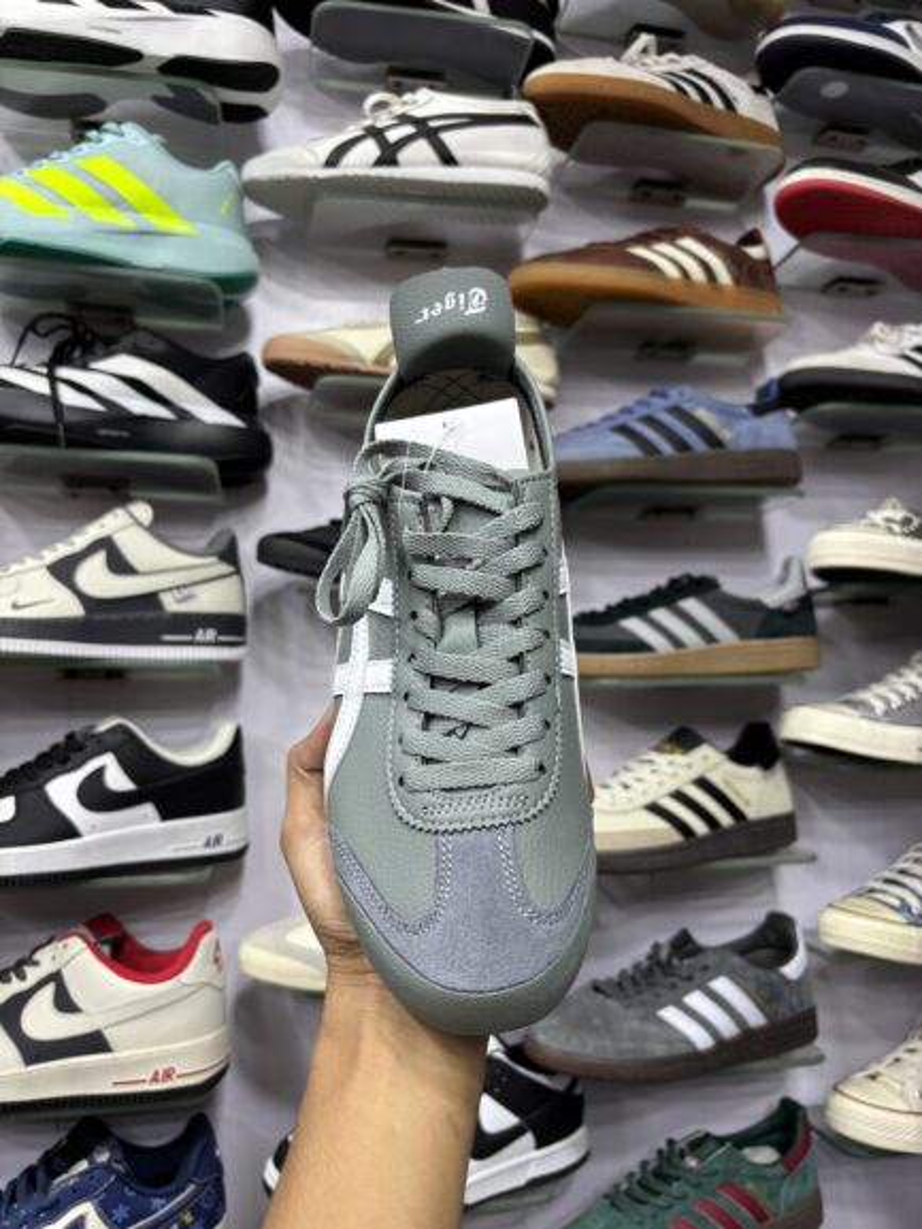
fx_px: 923
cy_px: 614
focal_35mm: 26
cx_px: 461
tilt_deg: +6.4
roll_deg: -0.3
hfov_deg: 53.1
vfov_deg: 67.3
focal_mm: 5.96
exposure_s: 1/101
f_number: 1.6
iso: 100
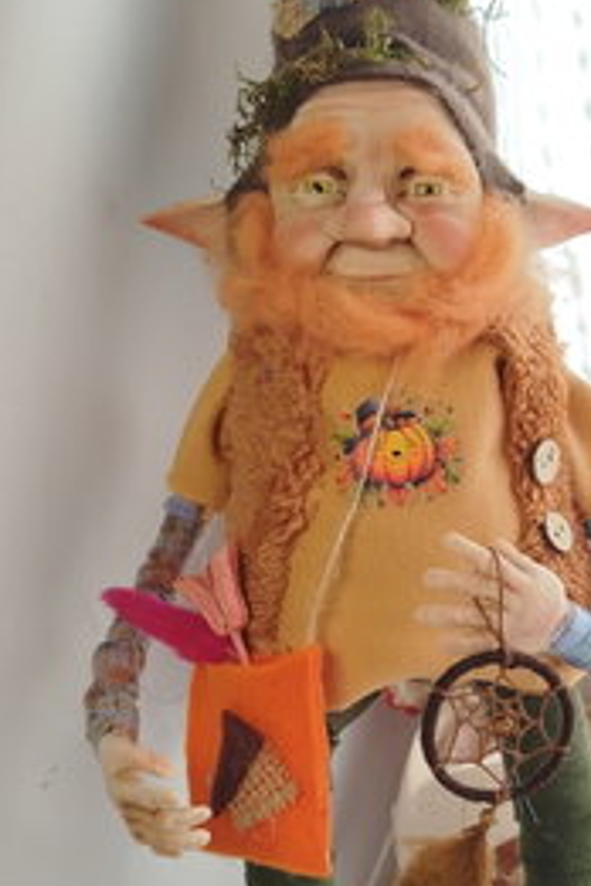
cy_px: 501
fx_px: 1256
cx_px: 401
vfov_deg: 38.8
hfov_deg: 26.3
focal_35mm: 51
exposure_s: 1/134
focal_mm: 5.31
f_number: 1.7
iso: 50
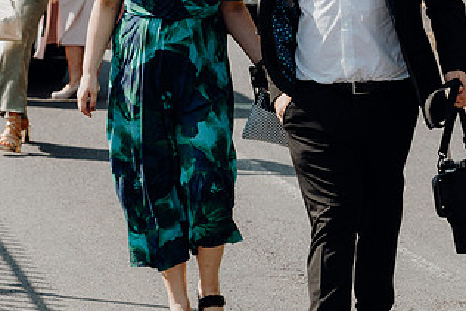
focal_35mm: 143
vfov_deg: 9.6
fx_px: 1852
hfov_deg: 14.3
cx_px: 245
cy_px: 46
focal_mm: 52
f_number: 3.5
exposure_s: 1/800
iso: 125
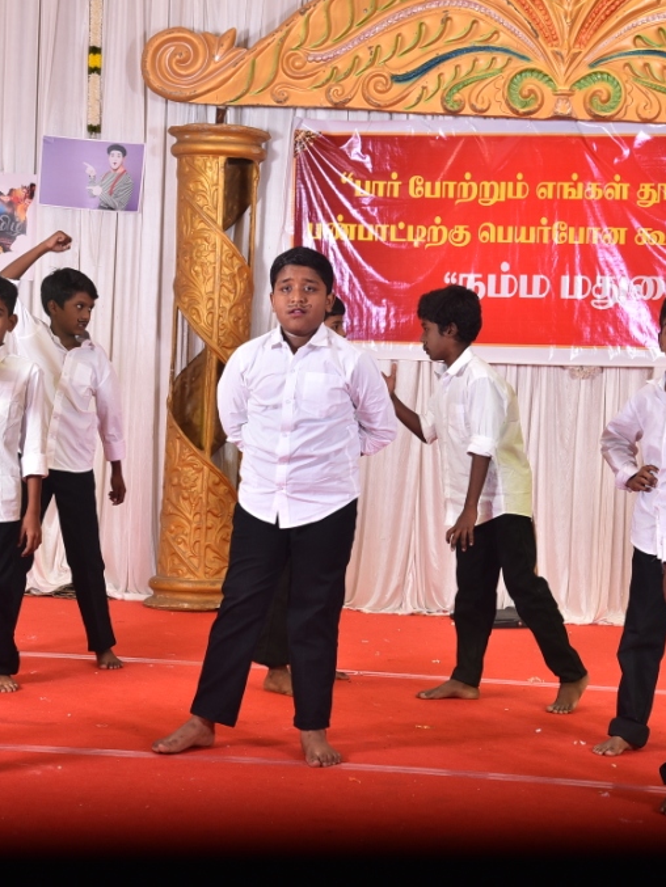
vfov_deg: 24.4
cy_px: 445
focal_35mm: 80
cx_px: 336
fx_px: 2052
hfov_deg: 18.4
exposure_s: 1/125
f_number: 7.1
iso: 320
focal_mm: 55
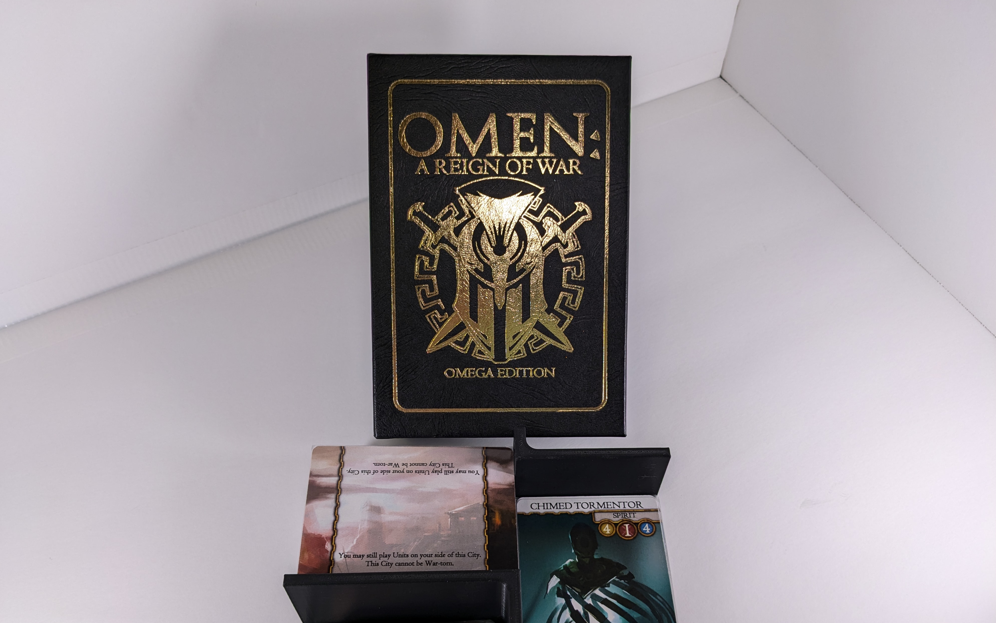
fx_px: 787
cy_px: 372
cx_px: 497
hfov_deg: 64.6
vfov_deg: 43.0
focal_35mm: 29
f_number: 1.73
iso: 52
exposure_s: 1/140
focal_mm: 4.38
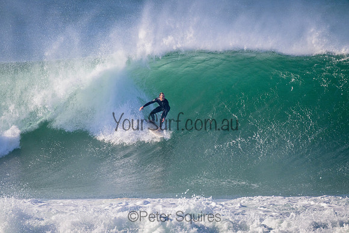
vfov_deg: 1.7
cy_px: 116
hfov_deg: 2.6
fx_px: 7757
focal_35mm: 800
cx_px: 174
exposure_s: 1/2000
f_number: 11
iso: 2000
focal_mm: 800
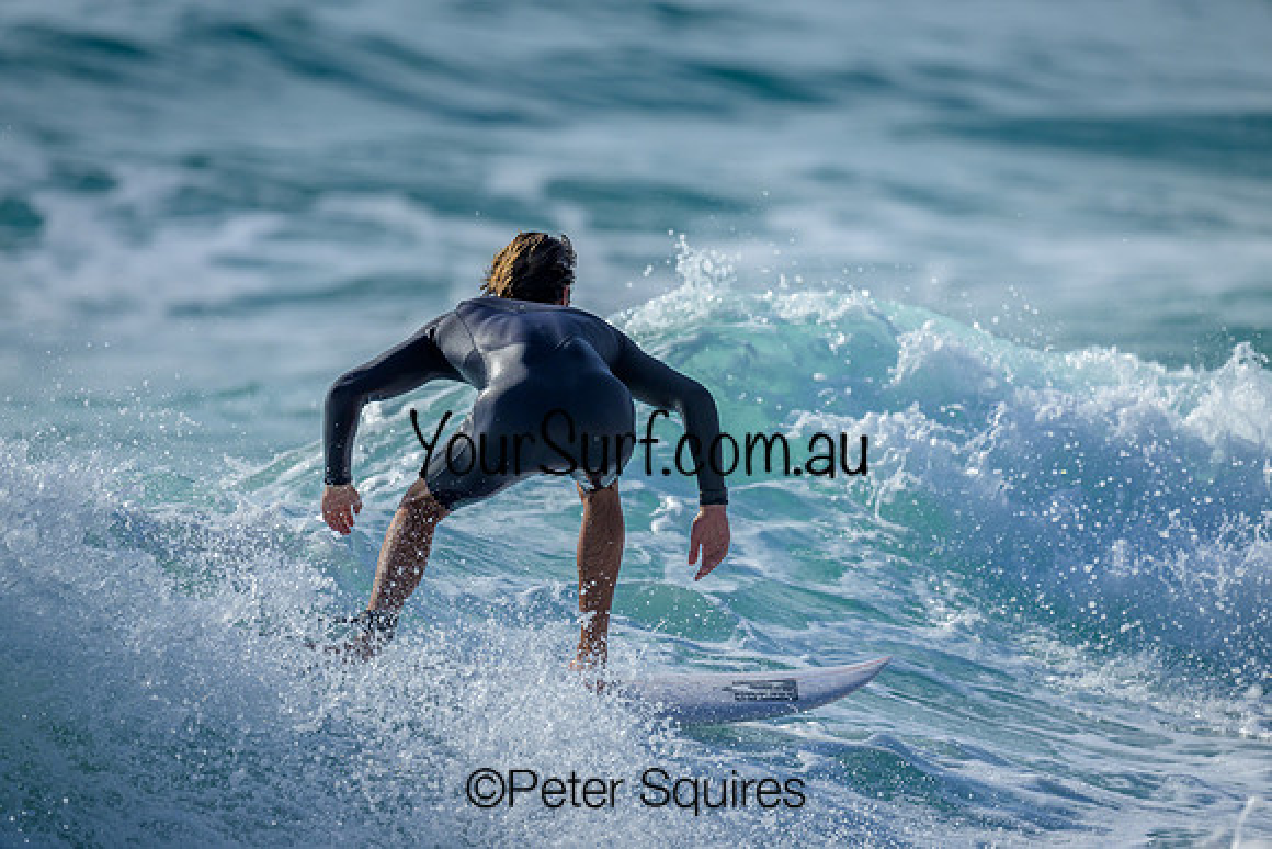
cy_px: 424
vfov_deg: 1.7
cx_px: 636
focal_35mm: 800
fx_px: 28272
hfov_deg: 2.6
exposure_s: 1/2000
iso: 160
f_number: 6.3
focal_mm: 800
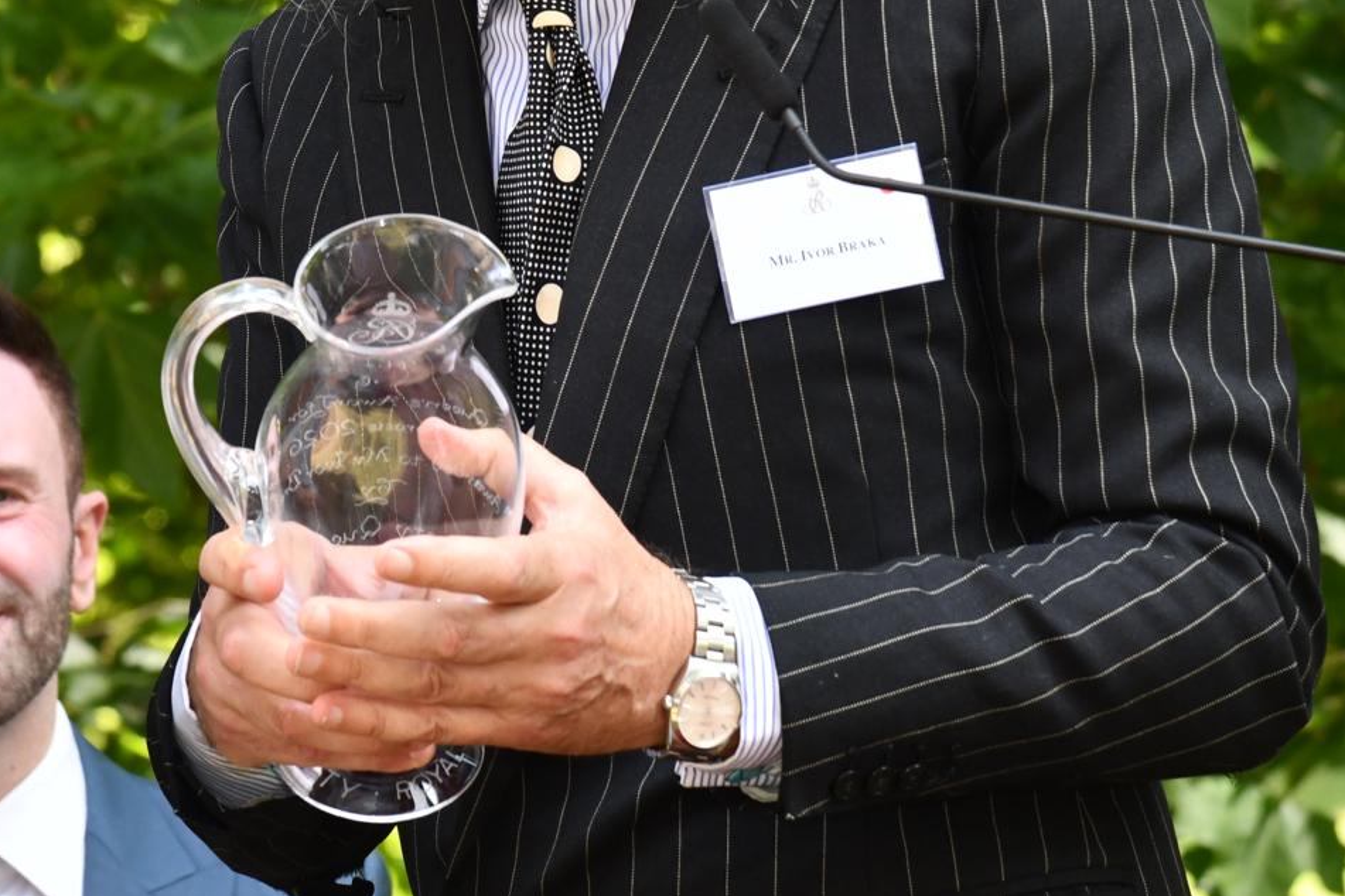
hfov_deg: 6.4
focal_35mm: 323
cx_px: 465
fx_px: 12067
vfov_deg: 4.3
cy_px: 209
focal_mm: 120
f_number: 8
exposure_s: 1/250
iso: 800
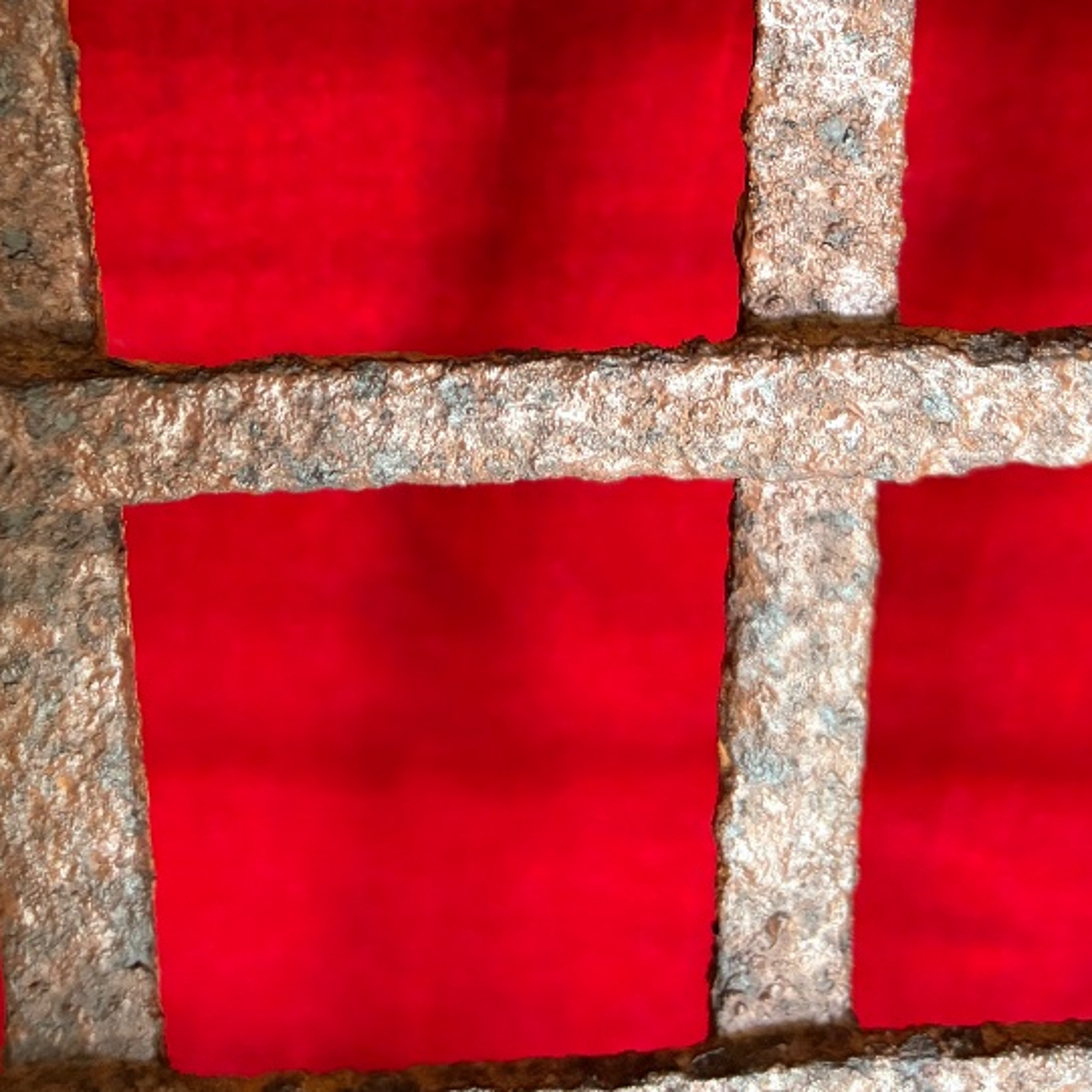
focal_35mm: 51
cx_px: 462
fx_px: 1820
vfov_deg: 30.7
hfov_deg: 33.3
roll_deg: -2.6
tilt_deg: -34.4
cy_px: -36
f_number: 1.6
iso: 500
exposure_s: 1/40
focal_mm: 5.96
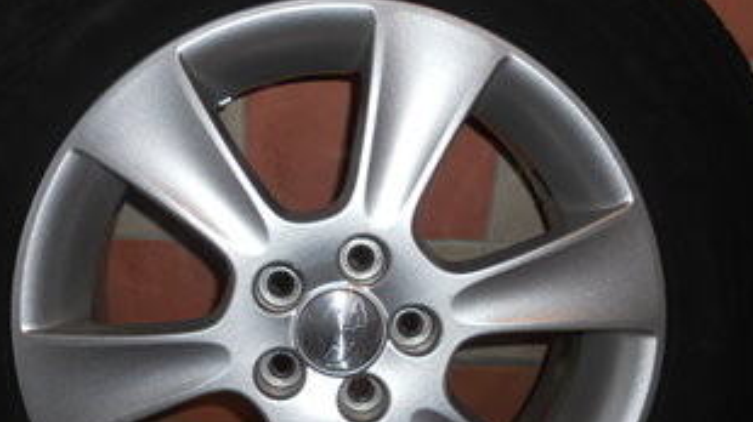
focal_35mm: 45
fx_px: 898
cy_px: 313
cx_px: 338
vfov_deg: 26.2
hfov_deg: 45.4
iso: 80
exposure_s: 1/25
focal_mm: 5.8
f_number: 3.5
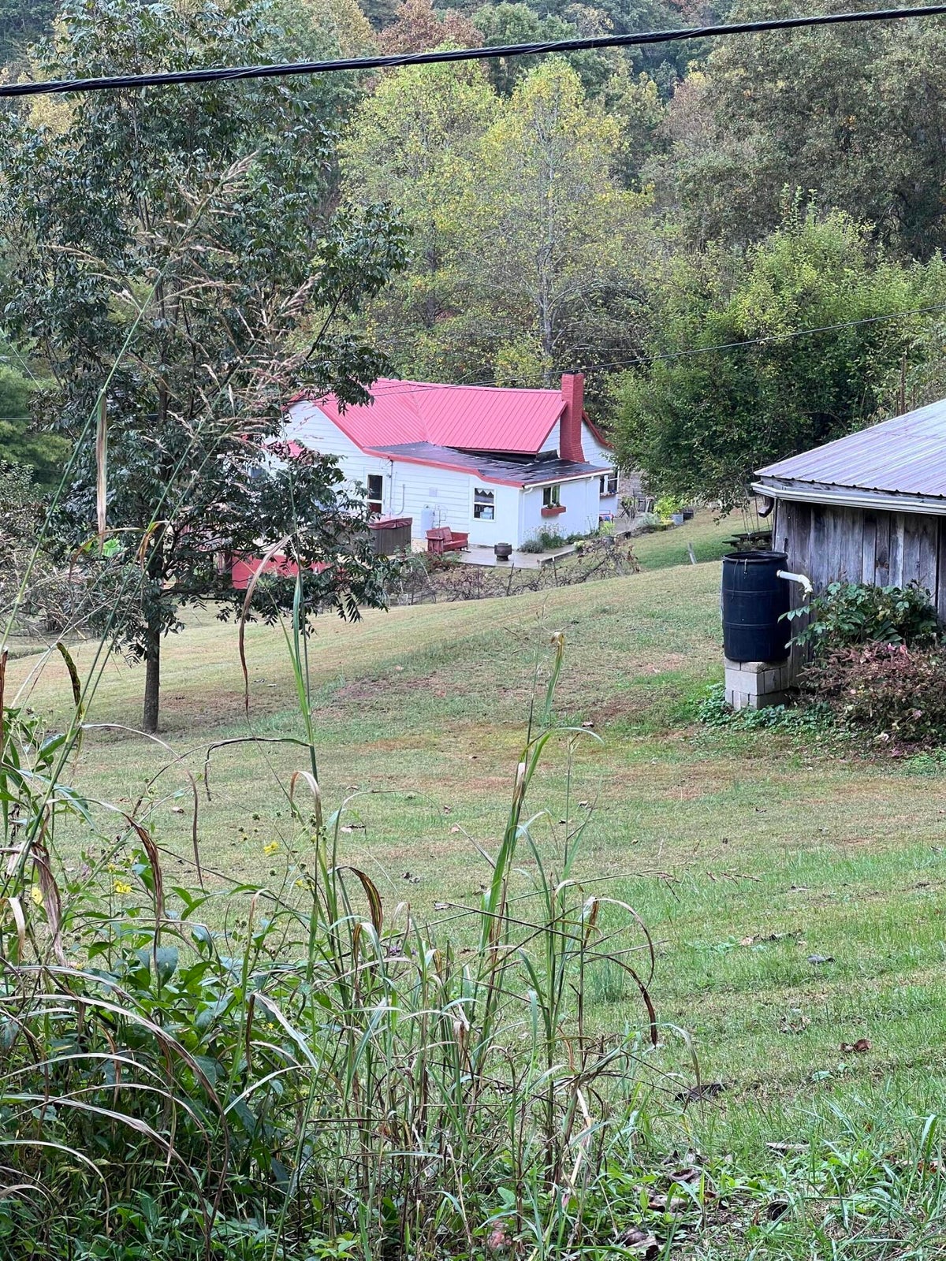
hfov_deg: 19.1
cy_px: 630
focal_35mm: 77
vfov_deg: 25.3
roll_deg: -1.1
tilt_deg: -8.7
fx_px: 2806
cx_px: 473
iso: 50
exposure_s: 1/99
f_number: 2.8
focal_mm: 9
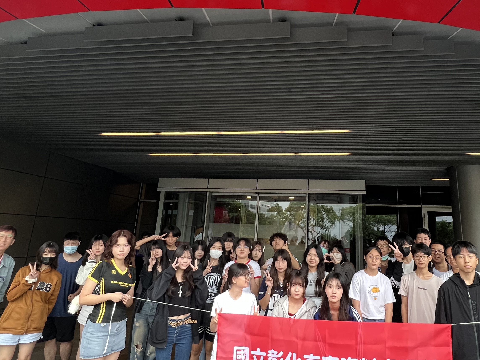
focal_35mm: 23
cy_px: 145
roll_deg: -1.8
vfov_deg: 58.4
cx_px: 289
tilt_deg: +14.5
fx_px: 319
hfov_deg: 73.1
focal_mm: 1.57
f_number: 1.8
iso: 250
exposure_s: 1/77
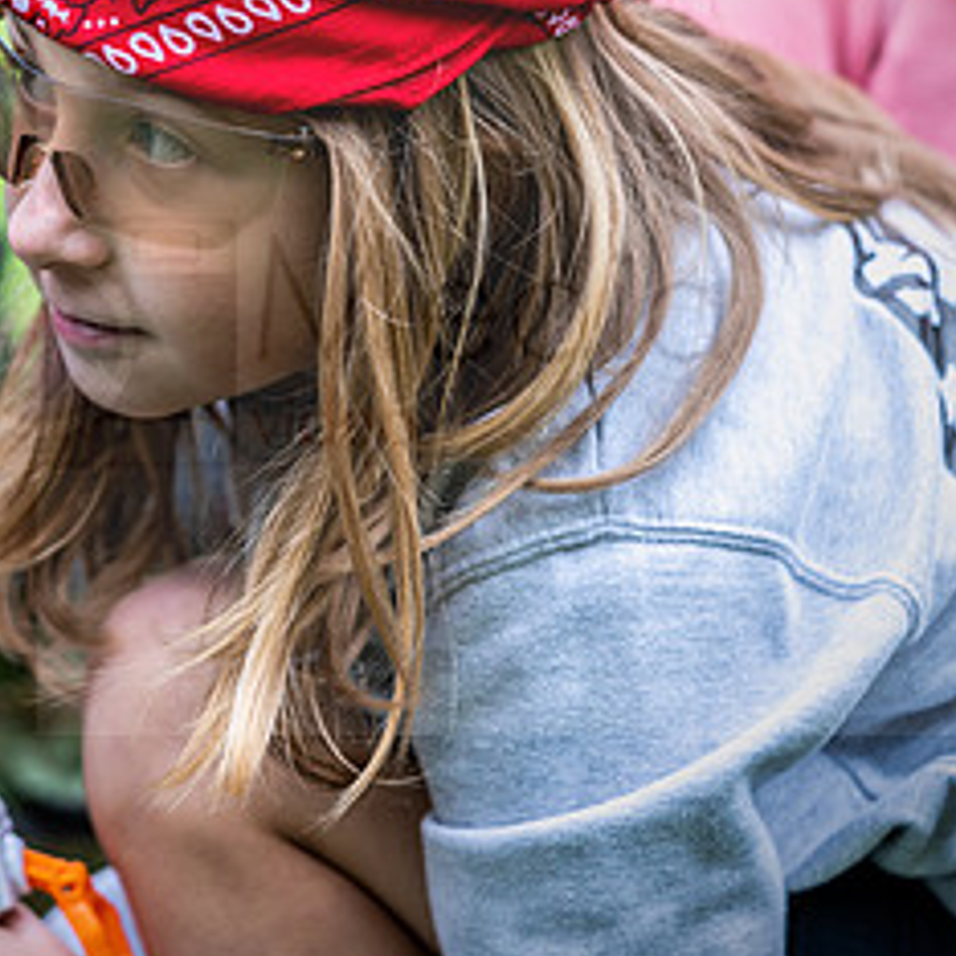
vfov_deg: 6.7
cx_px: 41
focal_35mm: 261
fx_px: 8155
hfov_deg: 6.7
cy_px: 337
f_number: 2.8
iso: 100
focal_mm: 124
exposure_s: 1/125
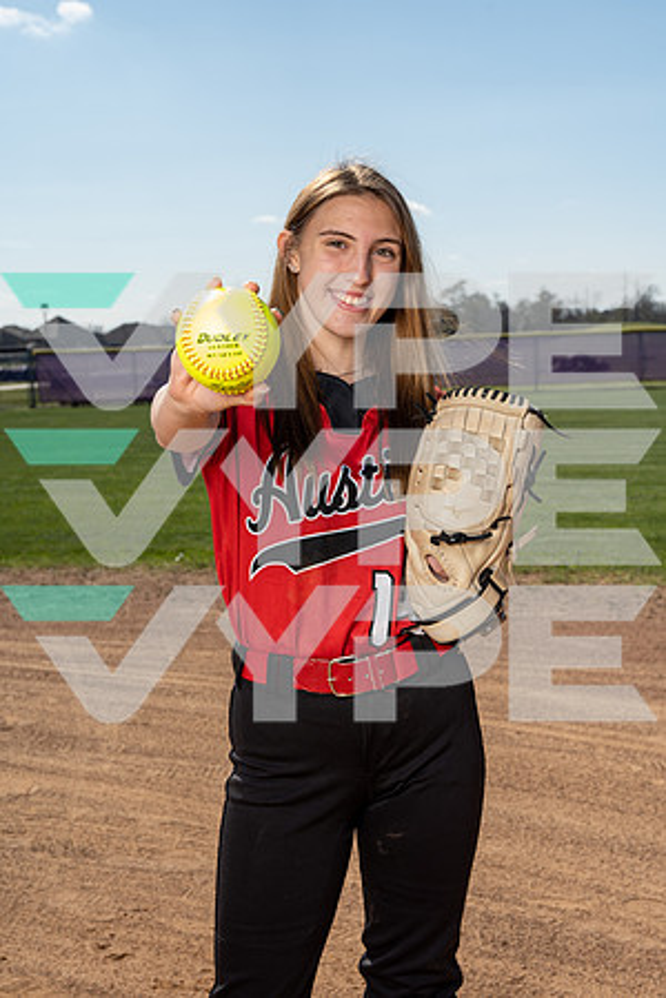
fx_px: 1471
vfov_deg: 37.5
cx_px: 333
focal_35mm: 53
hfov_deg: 25.5
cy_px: 499
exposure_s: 1/250
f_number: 8
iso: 64
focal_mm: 53
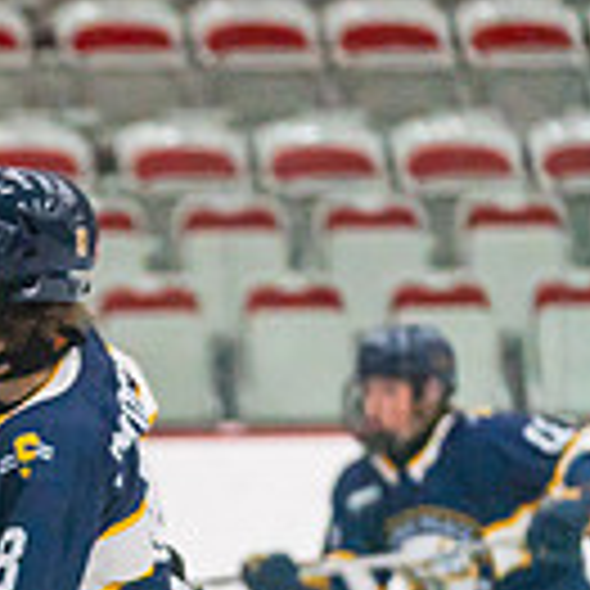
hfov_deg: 4.1
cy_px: 849
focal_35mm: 419
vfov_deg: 4.2
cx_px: -545
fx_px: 8080
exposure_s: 1/1600
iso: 4000
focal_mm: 107
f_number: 2.8
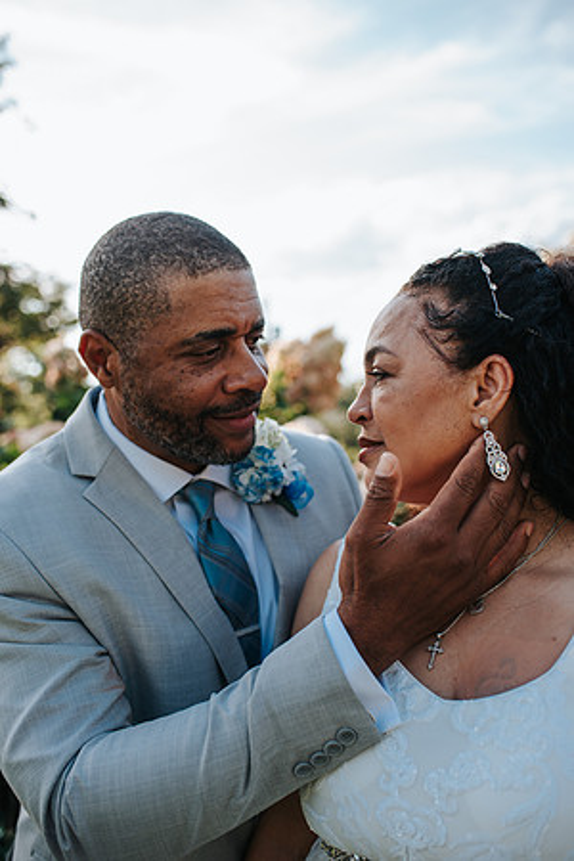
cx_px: 287
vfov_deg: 54.4
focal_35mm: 35
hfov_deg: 37.9
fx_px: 837
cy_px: 430
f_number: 3.2
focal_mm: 35
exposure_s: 1/500
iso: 100
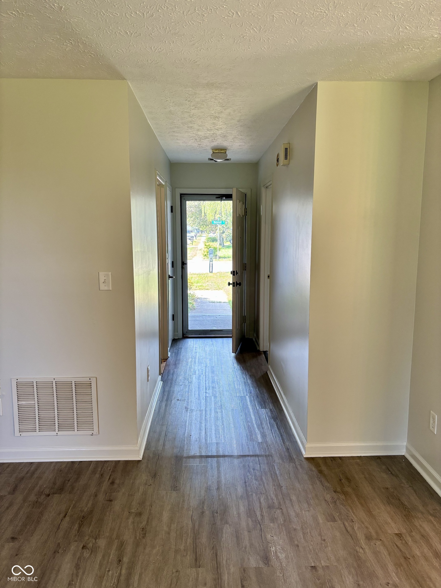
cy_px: 294
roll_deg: -1.7
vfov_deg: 67.3
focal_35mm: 26
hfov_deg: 53.1
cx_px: 220
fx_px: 442
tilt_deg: -8.0
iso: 125
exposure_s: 1/120
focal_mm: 5.96
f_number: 1.6
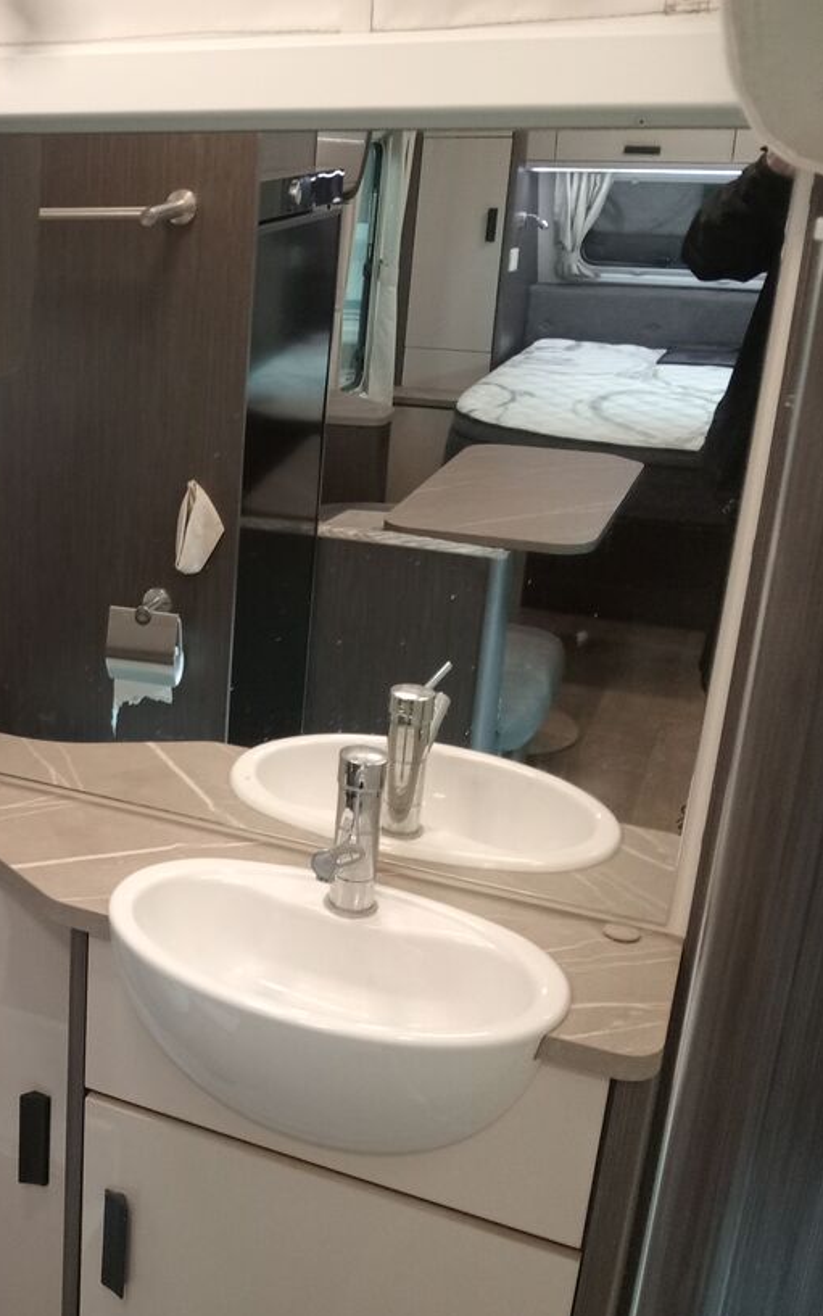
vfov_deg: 49.3
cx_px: -34
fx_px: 1435
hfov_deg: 29.5
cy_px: 665
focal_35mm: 40
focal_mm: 3.98
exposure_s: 1/25
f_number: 1.8
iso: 940
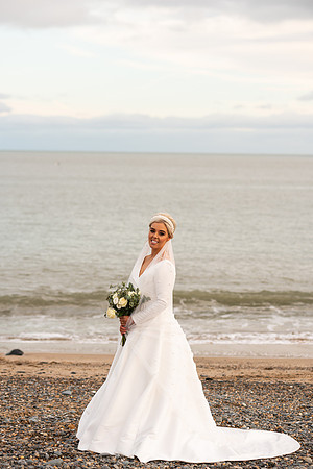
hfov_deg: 13.7
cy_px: 234
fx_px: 1304
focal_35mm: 100
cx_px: 156
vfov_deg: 20.4
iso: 100
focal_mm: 100
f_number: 3.5
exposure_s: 1/200
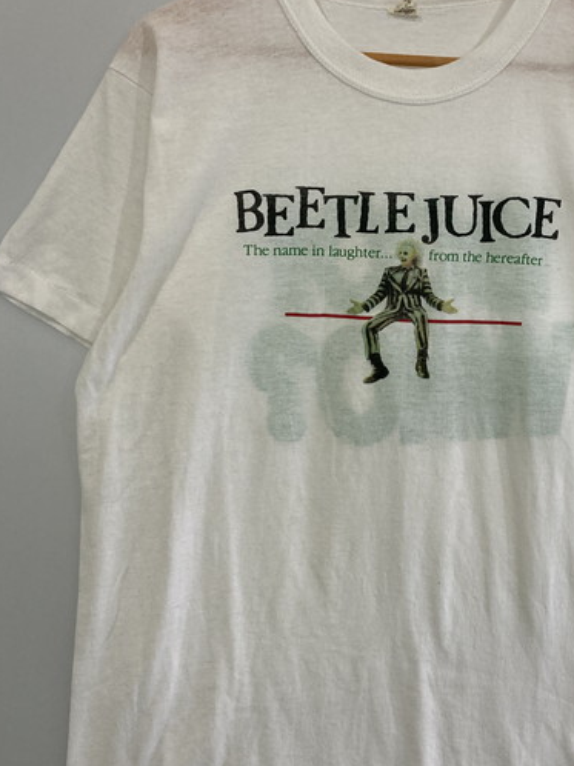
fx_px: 996
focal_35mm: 45
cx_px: 417
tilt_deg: -19.7
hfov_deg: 31.7
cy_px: 340
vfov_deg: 42.0
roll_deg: -2.0
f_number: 1.8
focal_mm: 3.99
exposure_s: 1/100
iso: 80
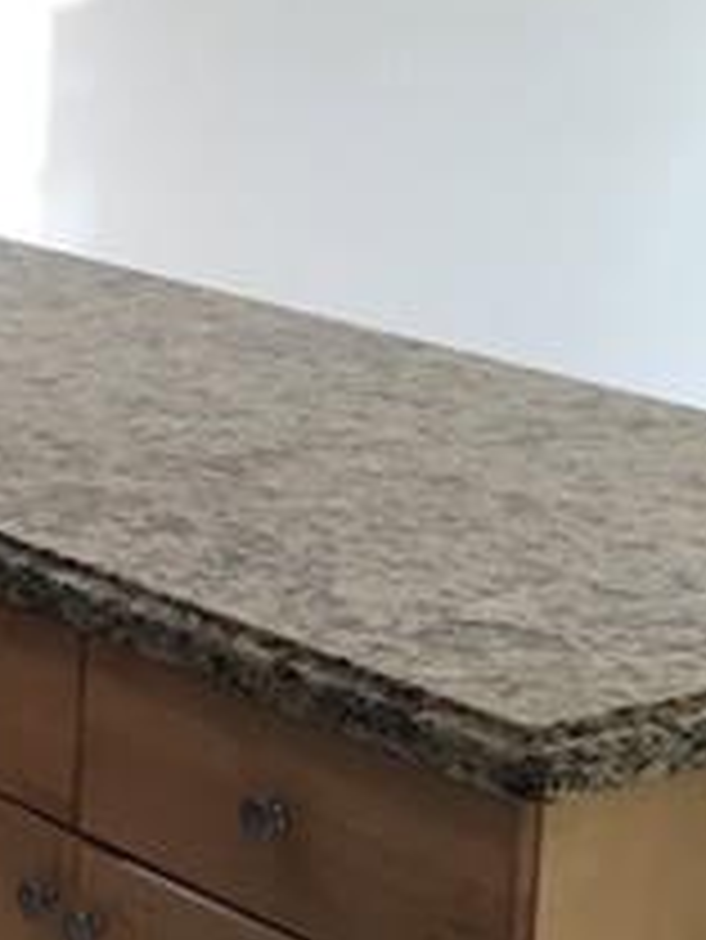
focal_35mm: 114
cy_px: 193
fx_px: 3097
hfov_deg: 12.1
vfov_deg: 17.1
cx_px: -481
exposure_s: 1/60
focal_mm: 3.3
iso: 25
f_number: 2.4
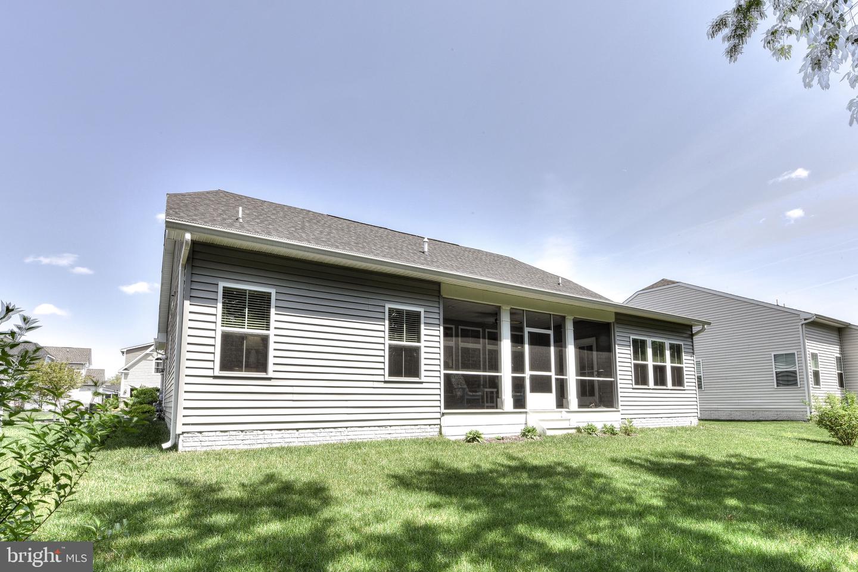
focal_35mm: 18
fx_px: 429
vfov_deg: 67.4
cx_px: 429
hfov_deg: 90.0
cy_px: 286
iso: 100
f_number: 22
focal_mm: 18
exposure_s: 1/20
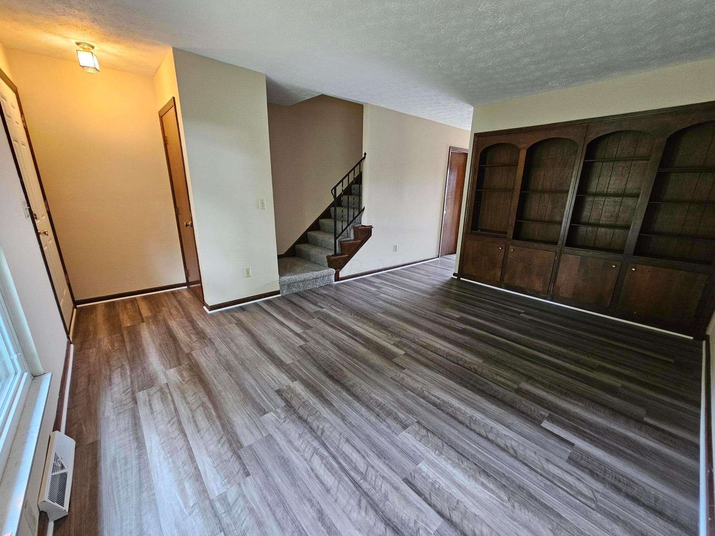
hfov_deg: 106.2
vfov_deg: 89.9
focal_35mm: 13
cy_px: 268
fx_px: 269
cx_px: 358
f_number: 2.2
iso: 400
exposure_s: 1/30
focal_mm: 2.2
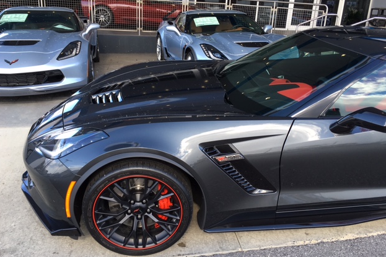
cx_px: 190
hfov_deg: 60.3
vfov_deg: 42.3
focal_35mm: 31
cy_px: 120
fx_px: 332
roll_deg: -2.3
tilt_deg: -17.8
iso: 25
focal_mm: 4.15
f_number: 2.2
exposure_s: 1/141
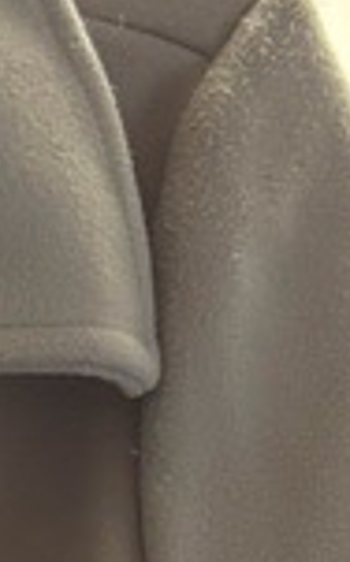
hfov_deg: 6.9
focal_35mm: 183
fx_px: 2801
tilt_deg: -16.7
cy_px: 1489
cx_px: -410
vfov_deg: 9.7
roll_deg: +1.3
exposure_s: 1/60
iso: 320
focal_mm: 5.96
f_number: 1.6
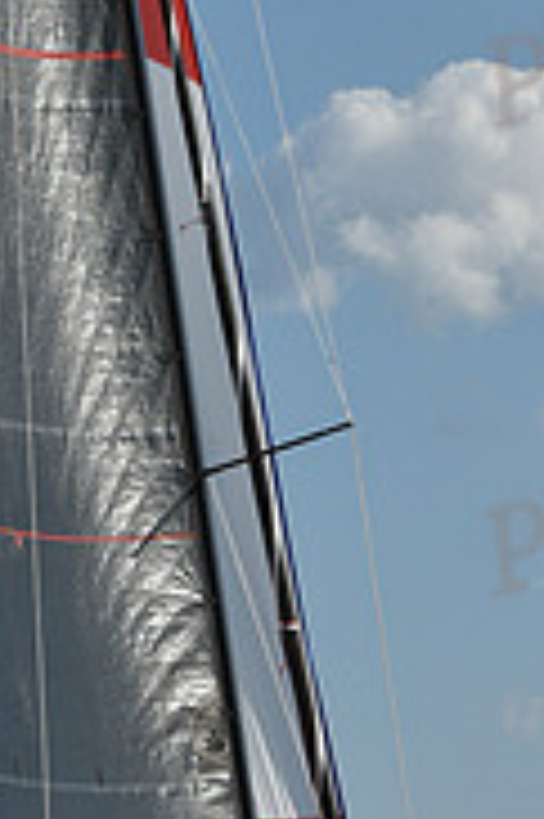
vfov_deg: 9.2
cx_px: 254
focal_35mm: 223
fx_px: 5064
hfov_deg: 6.1
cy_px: 310
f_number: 9
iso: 250
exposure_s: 1/1250
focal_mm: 70
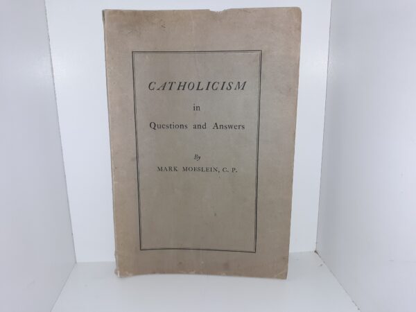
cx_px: 208
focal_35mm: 28
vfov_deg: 49.7
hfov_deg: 63.4
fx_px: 336
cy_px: 156
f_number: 1.7
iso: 40
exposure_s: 1/144
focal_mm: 3.7
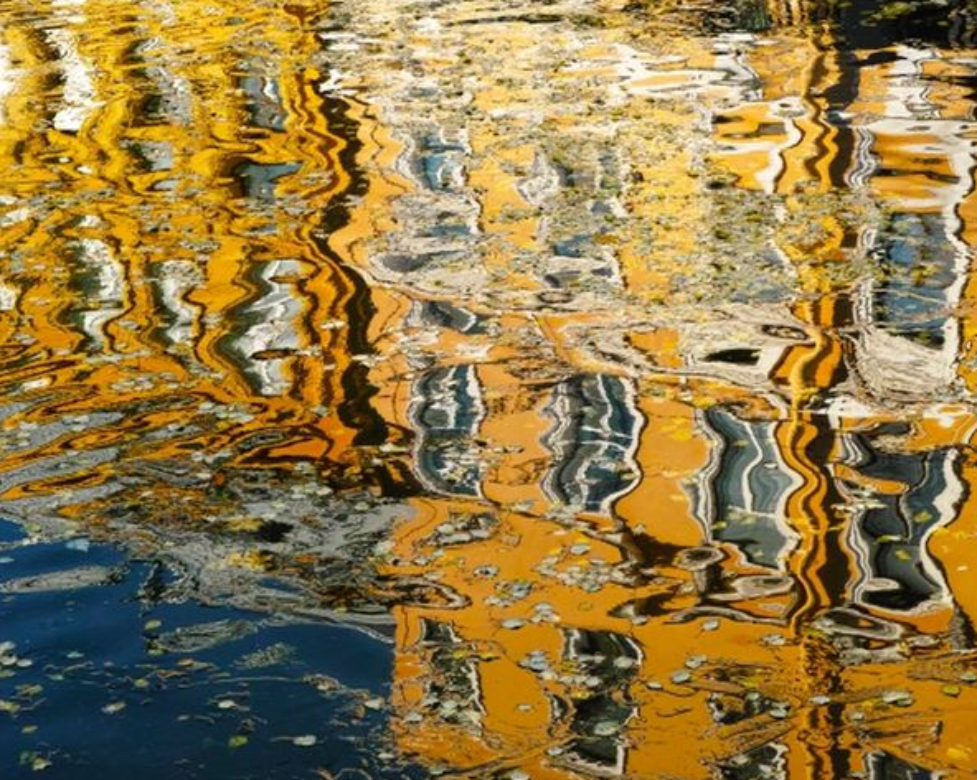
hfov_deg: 18.0
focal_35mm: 107
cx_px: 493
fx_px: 3092
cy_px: 523
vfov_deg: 14.4
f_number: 5.6
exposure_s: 1/320
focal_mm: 50
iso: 250
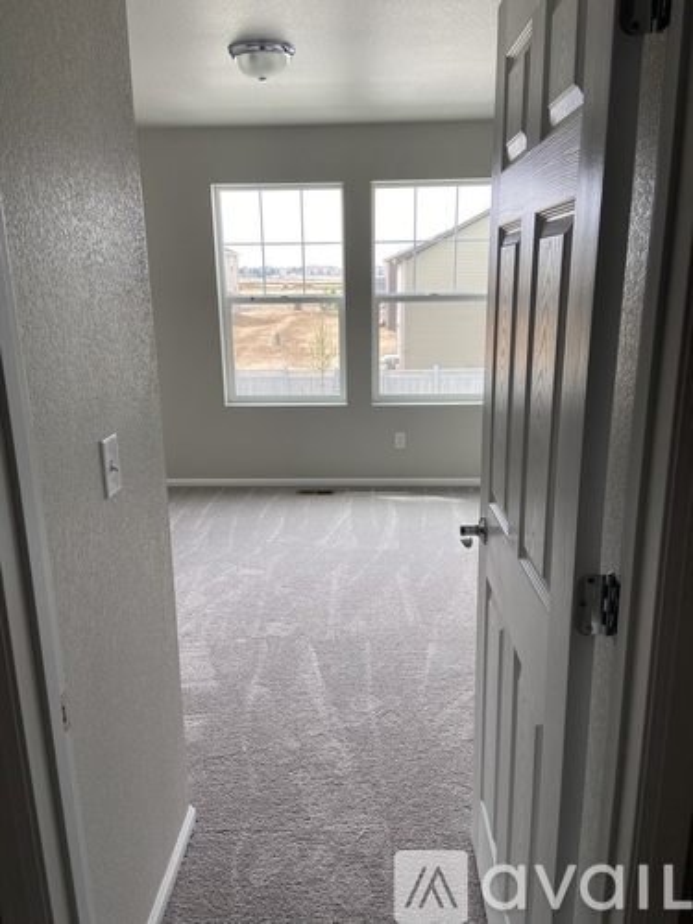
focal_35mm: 26
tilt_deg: -13.5
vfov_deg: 67.3
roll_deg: +1.0
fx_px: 694
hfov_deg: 53.1
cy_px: 462
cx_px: 346
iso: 32
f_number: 1.8
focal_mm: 4.25
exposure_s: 1/165
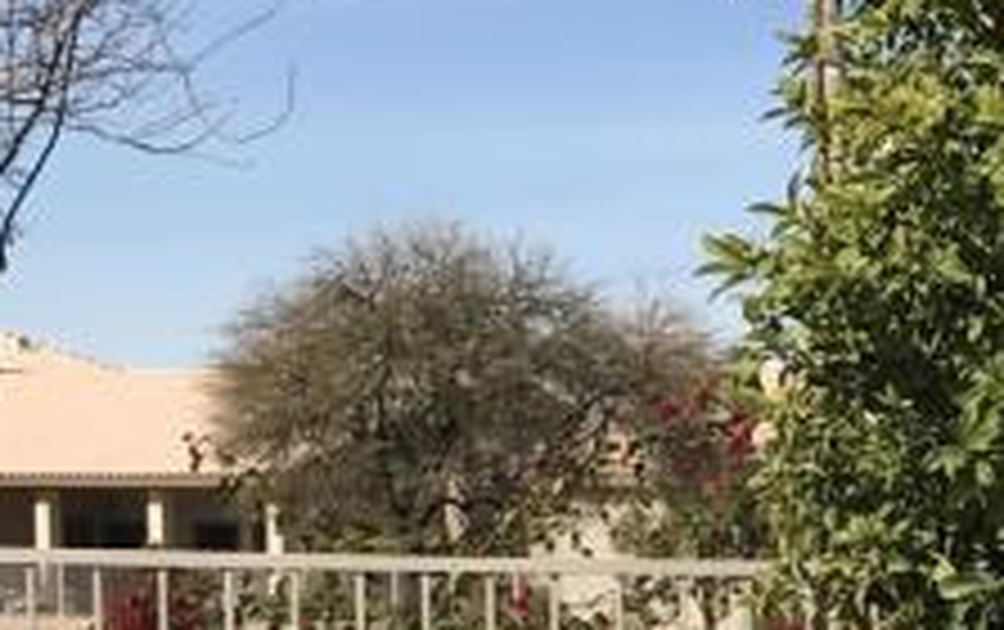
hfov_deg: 15.2
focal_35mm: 136
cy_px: 1192
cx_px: 887
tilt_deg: -8.4
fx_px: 3726
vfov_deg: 9.2
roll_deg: -0.3
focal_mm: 3.99
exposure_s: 1/2994
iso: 20
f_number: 1.8
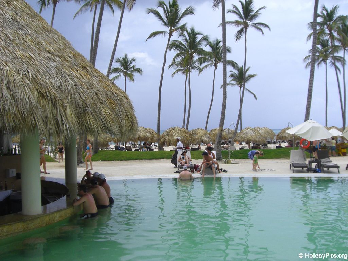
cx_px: 174
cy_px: 130
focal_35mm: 38
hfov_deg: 49.0
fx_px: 382
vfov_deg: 37.7
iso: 100
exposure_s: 1/200
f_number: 8
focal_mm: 6.2
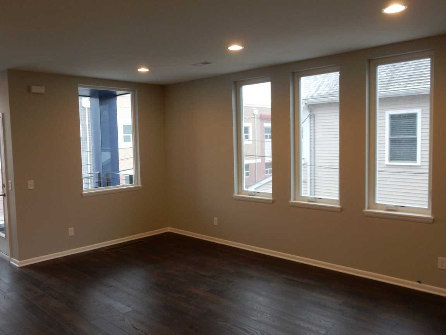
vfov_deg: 46.8
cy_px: 168
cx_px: 223
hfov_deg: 60.0
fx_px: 387
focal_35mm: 30
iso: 220
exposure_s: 1/30
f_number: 4
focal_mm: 5.4
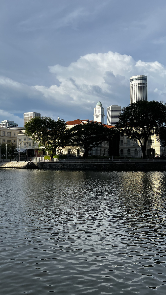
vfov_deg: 52.8
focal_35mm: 38
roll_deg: +1.0
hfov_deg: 31.0
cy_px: 147
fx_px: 297
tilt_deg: +1.6
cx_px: 56
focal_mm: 5.7
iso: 50
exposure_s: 1/3831
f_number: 1.5
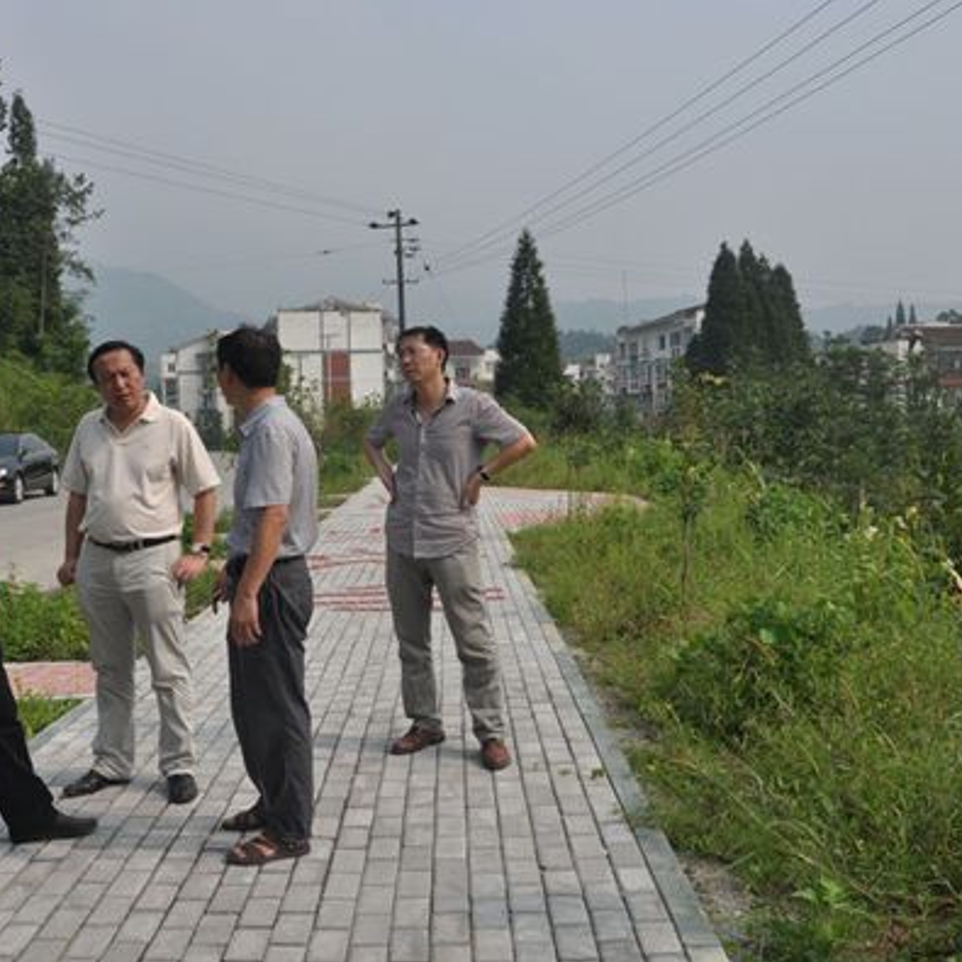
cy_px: 482
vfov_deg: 41.3
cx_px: 392
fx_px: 1278
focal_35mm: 41
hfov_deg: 41.1
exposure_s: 1/640
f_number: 13
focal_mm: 21
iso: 250
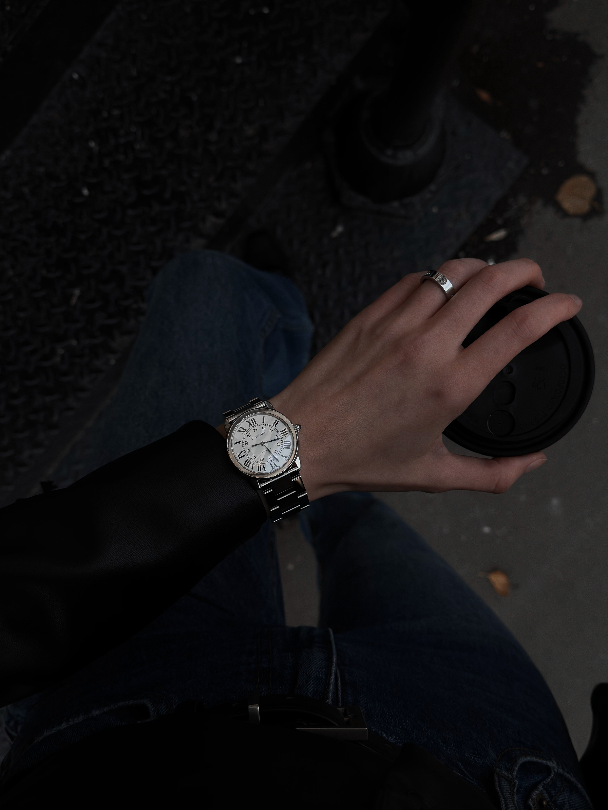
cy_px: 405
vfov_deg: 52.6
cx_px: 304
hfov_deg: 40.7
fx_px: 820
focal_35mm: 35
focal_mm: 6.76
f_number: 1.8
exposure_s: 1/950
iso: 80
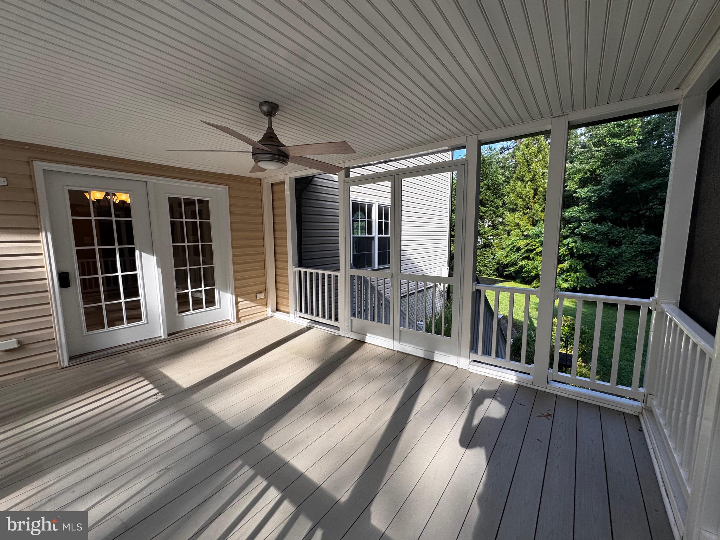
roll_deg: +0.6
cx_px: 360
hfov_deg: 102.1
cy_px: 270
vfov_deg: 85.7
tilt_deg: -6.0
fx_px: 291
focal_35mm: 14
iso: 40
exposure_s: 1/181
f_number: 2.2
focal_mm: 2.22
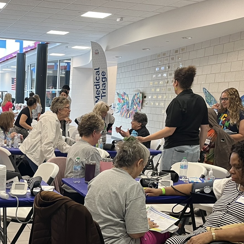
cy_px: 198
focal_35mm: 54
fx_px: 431
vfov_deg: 30.8
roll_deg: -3.0
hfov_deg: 30.7
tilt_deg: -12.9
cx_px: 44
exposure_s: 1/60
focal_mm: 5.1
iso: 100
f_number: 1.6
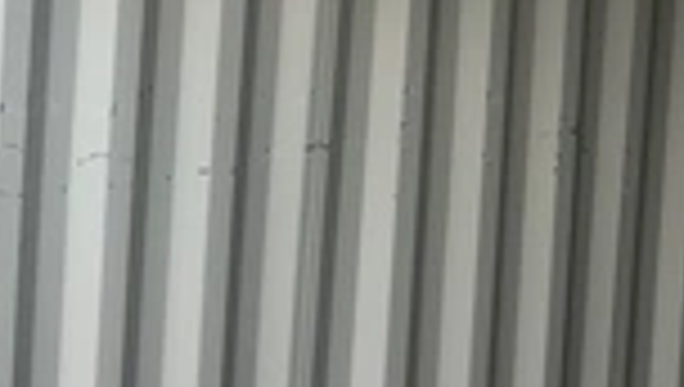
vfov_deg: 14.4
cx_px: -198
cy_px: 382
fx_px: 1507
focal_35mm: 83
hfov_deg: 22.8
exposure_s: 1/461
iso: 25
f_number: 1.8
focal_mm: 3
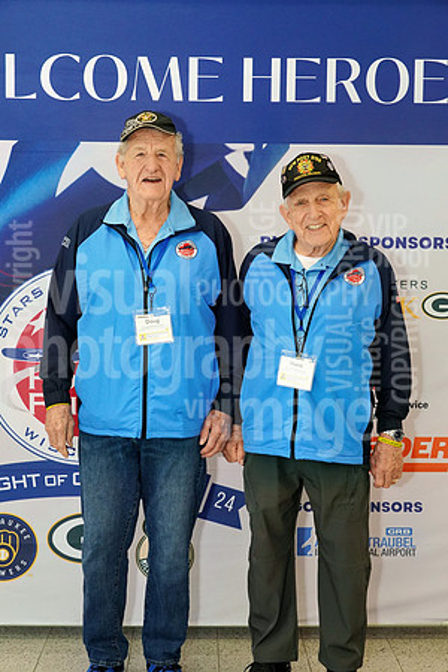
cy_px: 336
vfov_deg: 33.4
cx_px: 224
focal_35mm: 60
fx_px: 1120
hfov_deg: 22.6
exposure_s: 1/100
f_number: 8
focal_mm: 40
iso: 1600
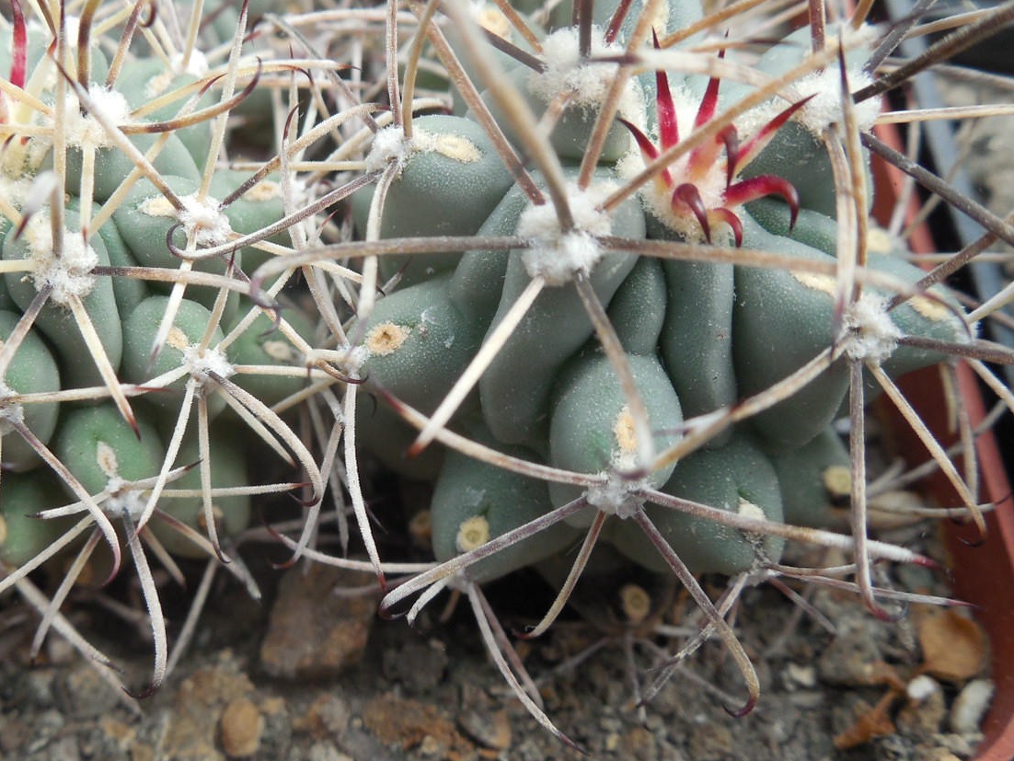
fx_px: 1318
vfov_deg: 32.2
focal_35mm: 45
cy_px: 342
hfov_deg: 41.5
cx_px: 338
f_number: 3.6
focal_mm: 5.6
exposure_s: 1/250
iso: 125
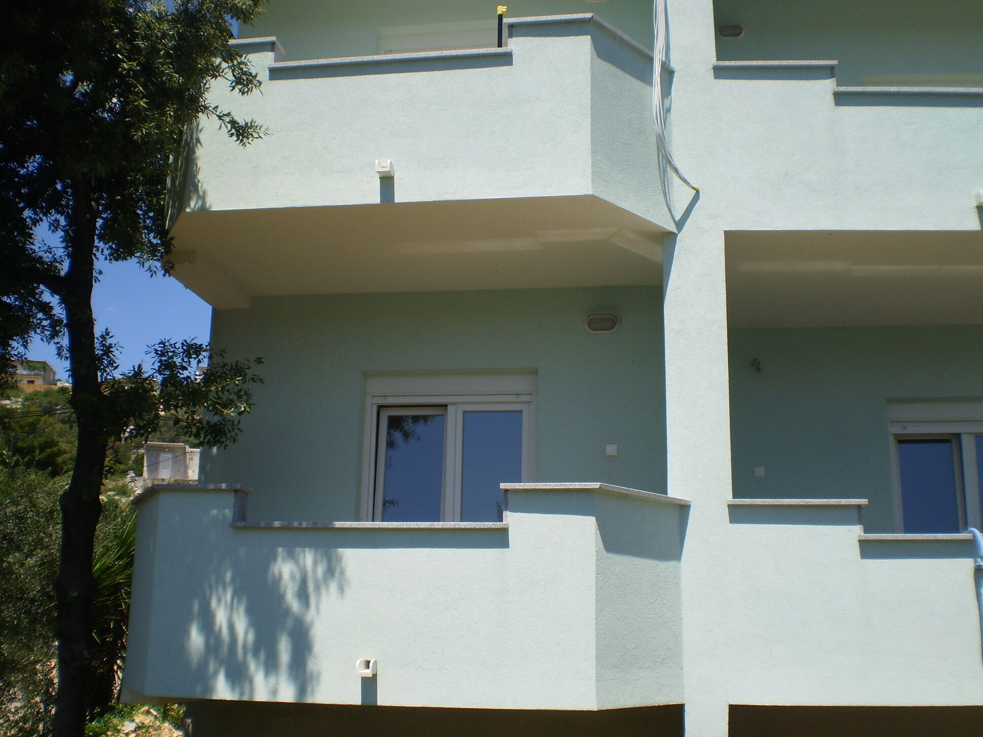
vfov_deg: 37.7
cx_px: 487
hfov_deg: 49.0
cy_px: 382
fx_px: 1079
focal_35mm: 38
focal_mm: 6.3
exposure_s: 1/800
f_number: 4.6
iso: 64
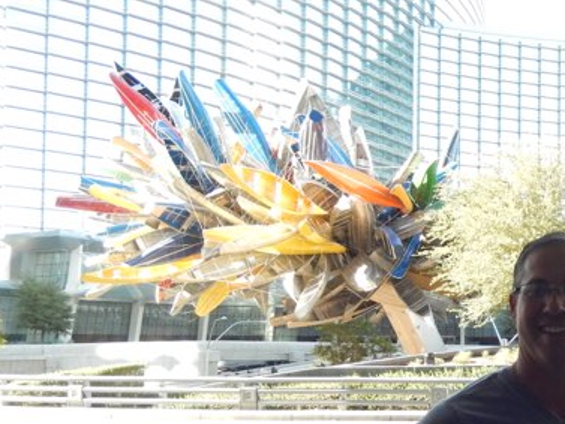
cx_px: 522
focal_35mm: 53
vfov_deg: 27.2
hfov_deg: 34.0
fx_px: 865
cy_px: 321
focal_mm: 4.5
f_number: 3.4
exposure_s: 1/250
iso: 400
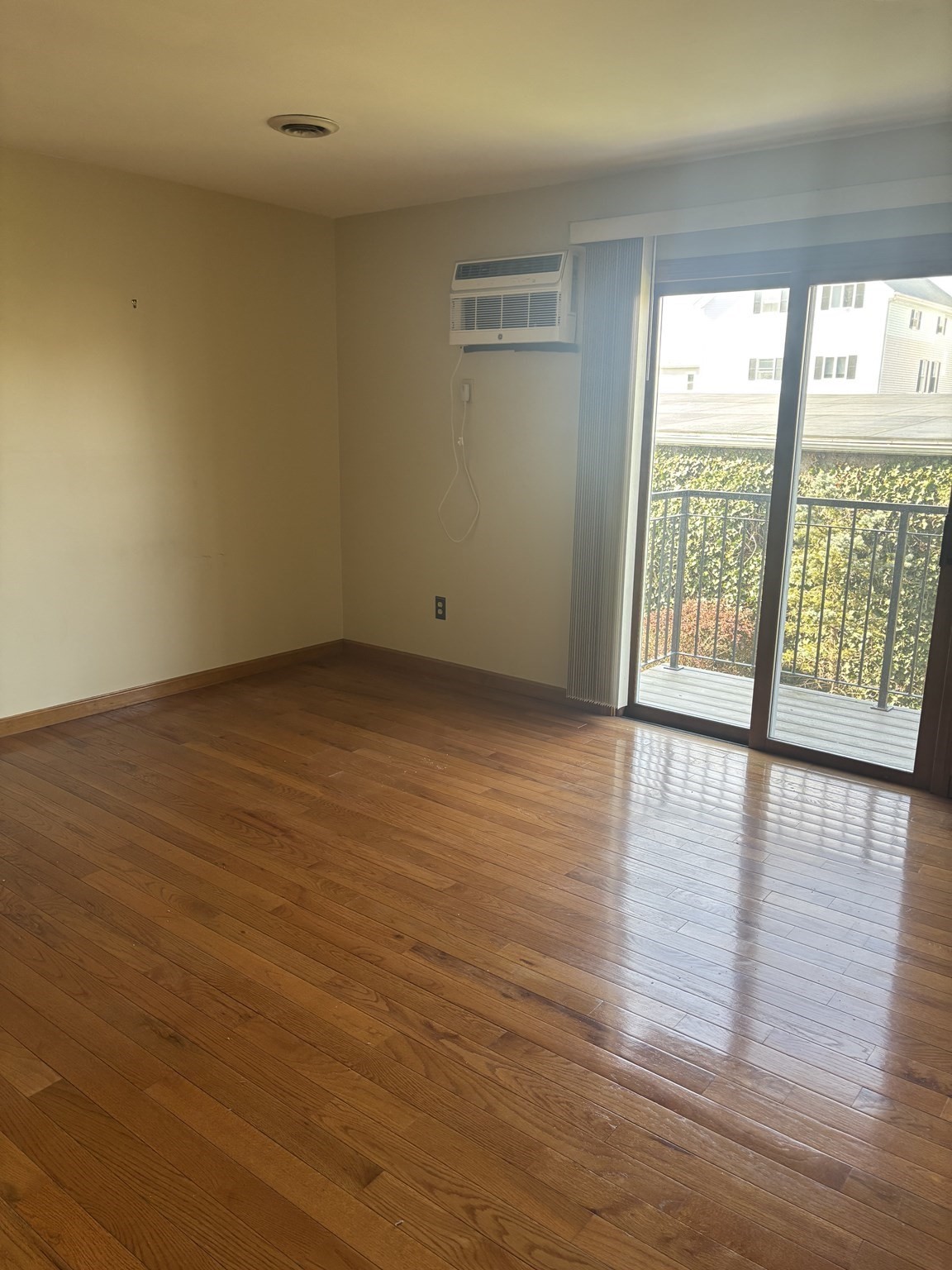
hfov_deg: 53.1
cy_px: 635
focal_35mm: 26
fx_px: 953
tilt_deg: -12.4
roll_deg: -1.7
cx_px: 476
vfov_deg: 67.3
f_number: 1.6
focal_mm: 5.96
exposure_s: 1/121
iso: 100
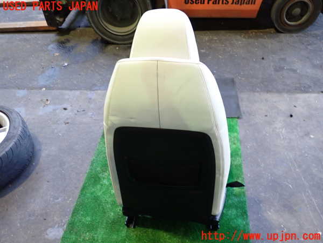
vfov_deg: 46.8
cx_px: 162
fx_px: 280
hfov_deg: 60.0
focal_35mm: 30
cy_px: 122
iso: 500
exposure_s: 1/30
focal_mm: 5.4
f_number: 2.3
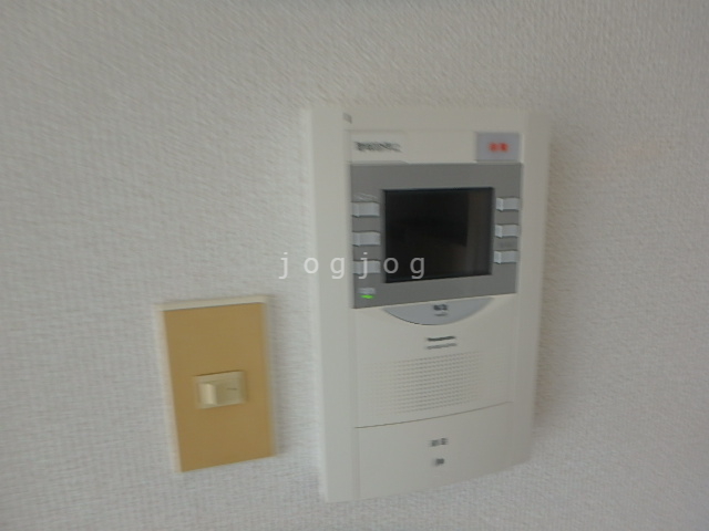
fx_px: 430
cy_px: 266
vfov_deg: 63.4
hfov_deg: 79.0
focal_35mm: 21
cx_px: 354
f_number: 3.5
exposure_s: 1/80
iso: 125
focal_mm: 3.7
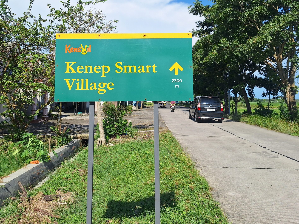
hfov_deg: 58.2
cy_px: 80
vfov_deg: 45.0
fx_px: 268
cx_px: 134
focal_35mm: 31
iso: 40
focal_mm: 5.54
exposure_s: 1/3472
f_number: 1.8
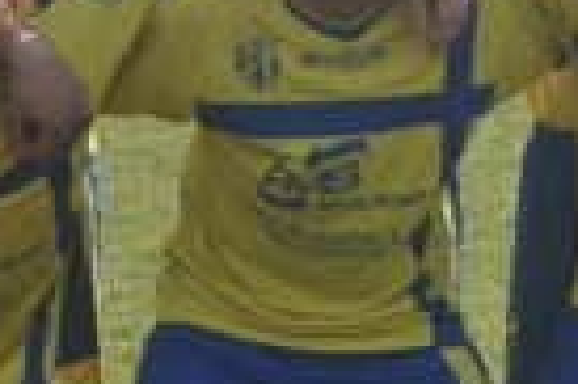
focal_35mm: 398
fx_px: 6389
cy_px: -6
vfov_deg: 3.4
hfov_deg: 5.2
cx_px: 232
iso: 100
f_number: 8
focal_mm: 55
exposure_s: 1/250
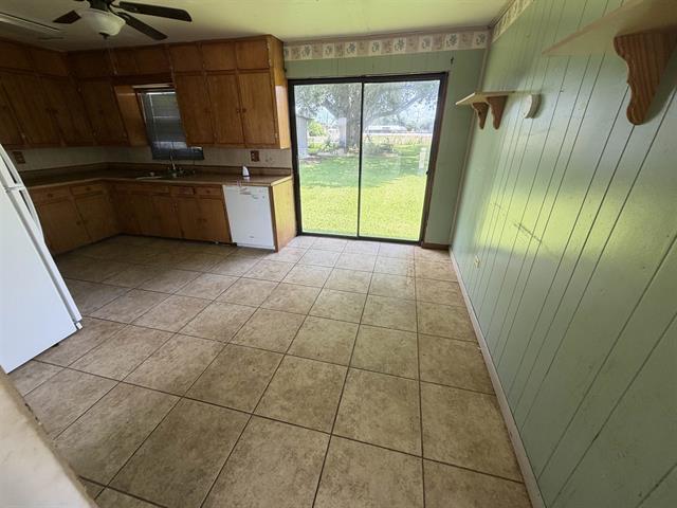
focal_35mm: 14
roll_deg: -0.6
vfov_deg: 85.7
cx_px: 338
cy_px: 254
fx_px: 274
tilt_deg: -23.3
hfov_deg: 102.1
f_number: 2.2
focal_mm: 2.22
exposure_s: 1/121
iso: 125
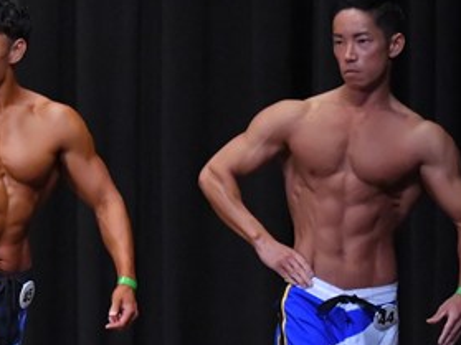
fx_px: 7188
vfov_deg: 2.8
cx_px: 115
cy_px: 274
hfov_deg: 3.7
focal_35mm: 540
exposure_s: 1/400
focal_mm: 135
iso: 8000
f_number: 5.6
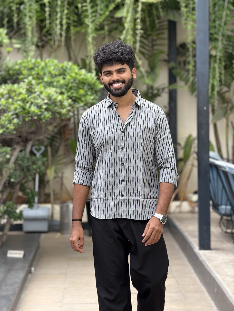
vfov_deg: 19.6
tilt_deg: -3.4
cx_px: 117
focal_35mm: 100
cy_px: 156
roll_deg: -0.2
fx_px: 901
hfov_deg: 14.8
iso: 64
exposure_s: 1/205
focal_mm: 16.89
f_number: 2.8
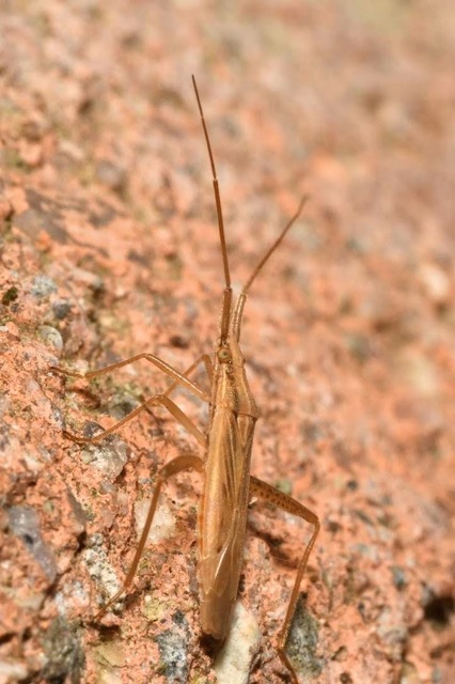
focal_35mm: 158
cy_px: 342
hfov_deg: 8.7
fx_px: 2989
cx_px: 228
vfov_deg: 13.0
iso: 250
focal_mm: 105
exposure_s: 1/60
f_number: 32
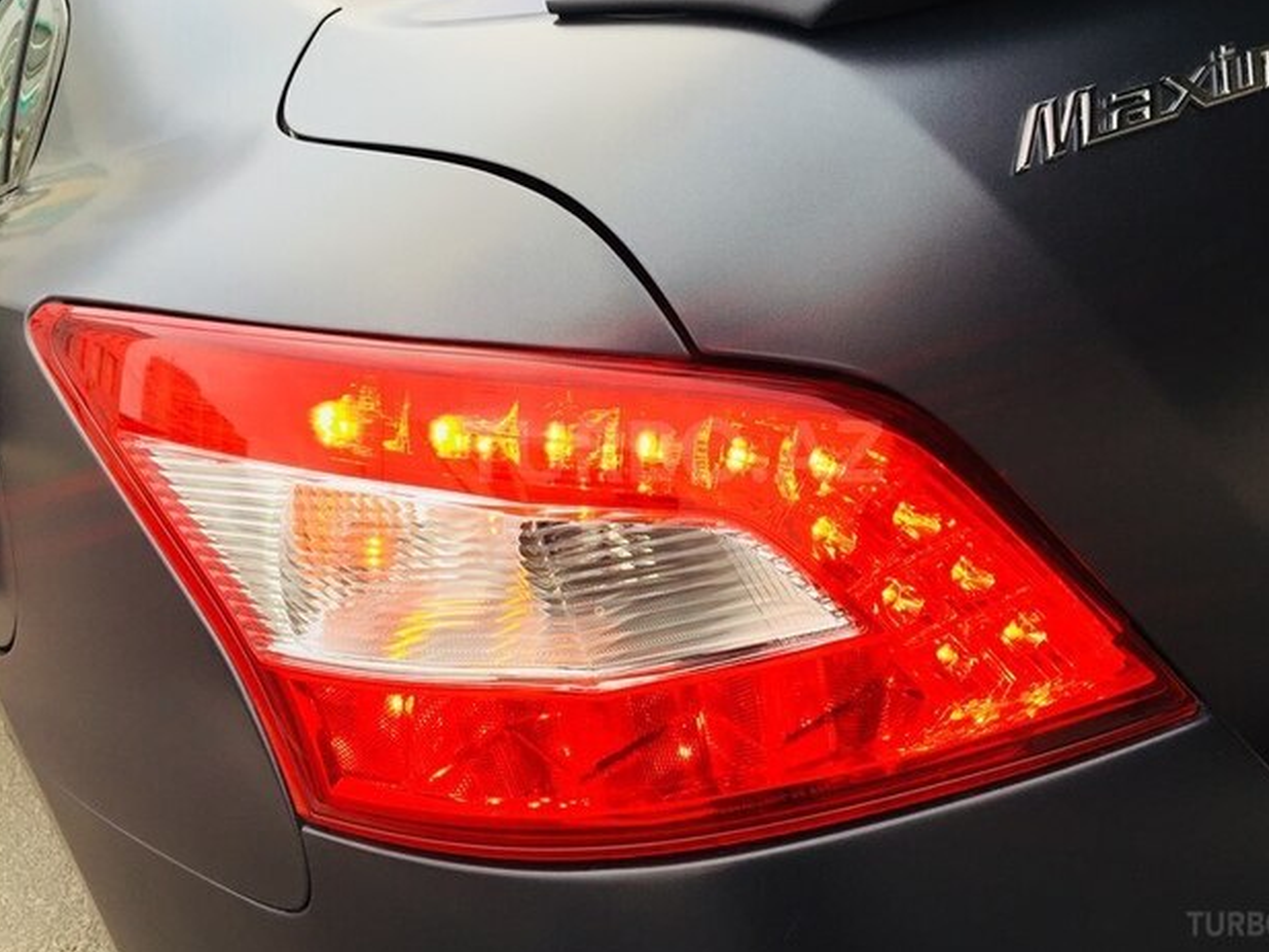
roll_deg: +9.0
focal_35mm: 31
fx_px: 1137
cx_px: 673
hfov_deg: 58.3
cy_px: 451
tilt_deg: -17.4
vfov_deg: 45.4
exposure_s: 1/100
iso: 40
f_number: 2.2
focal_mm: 4.15
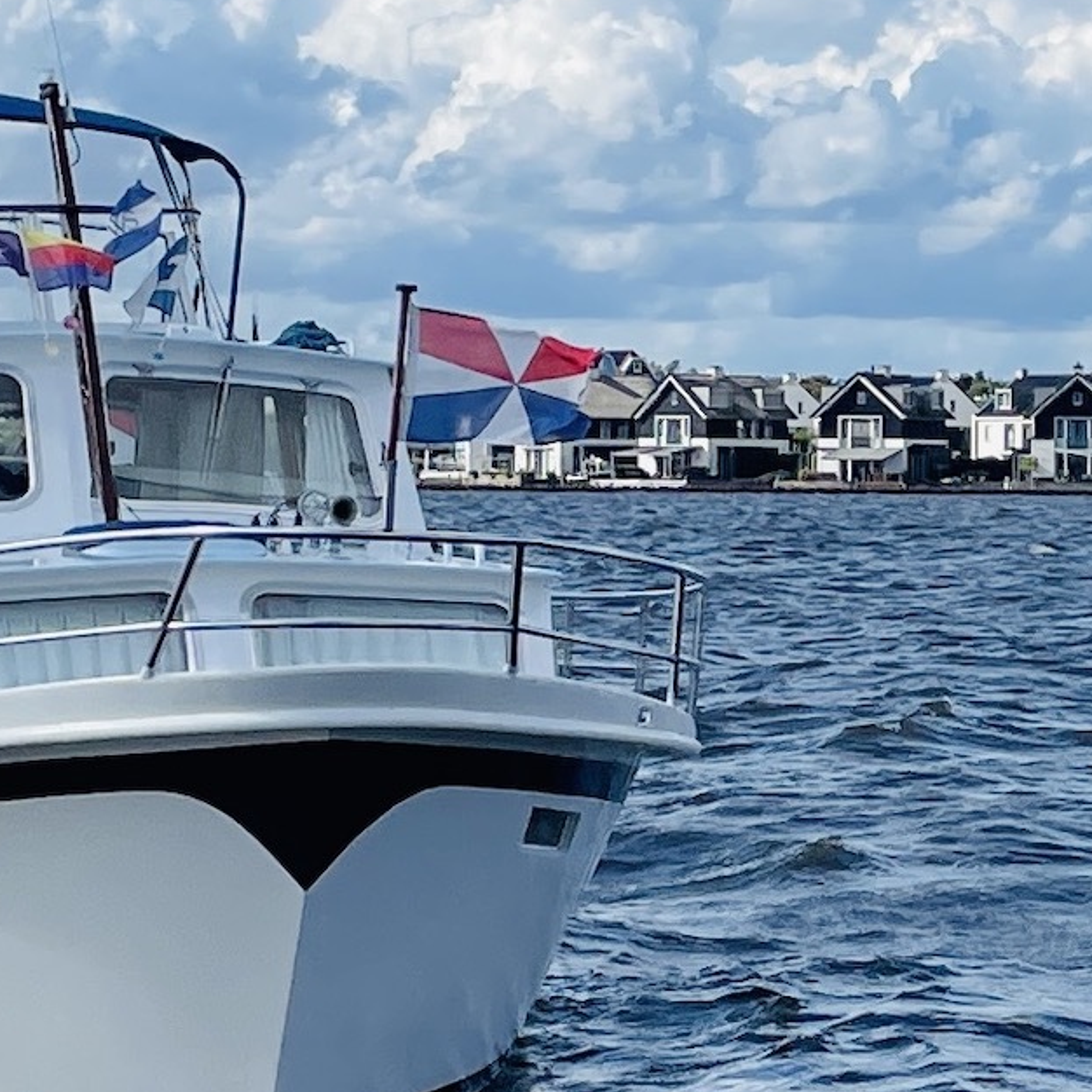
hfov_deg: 33.8
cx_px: 72
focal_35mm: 47
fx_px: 1677
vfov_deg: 36.0
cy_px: 644
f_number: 1.6
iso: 32
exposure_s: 1/4831
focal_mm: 4.2
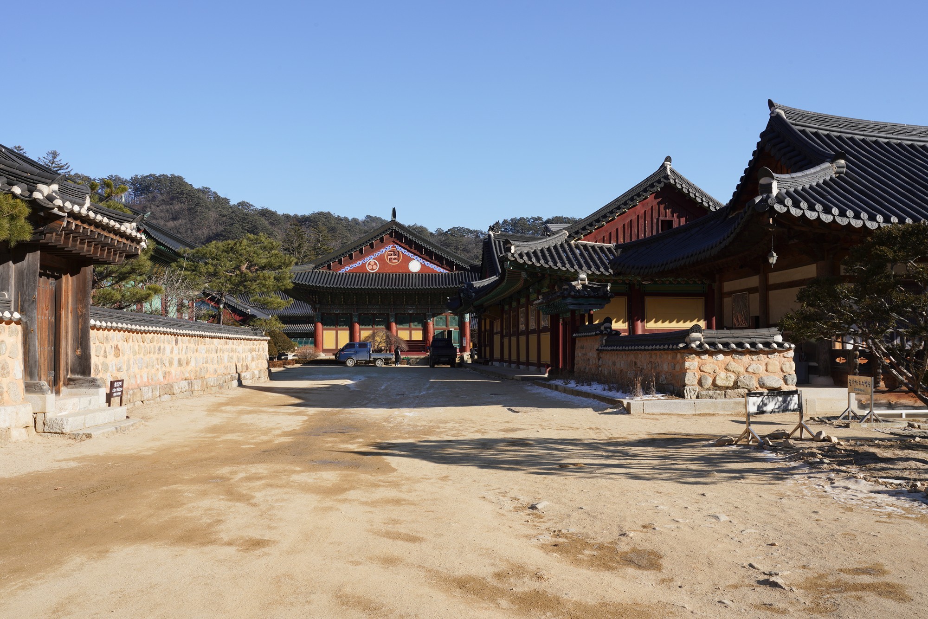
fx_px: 851
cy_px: 310
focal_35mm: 33
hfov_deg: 57.2
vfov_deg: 40.0
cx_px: 464
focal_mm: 33
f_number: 18
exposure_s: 1/100
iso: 200
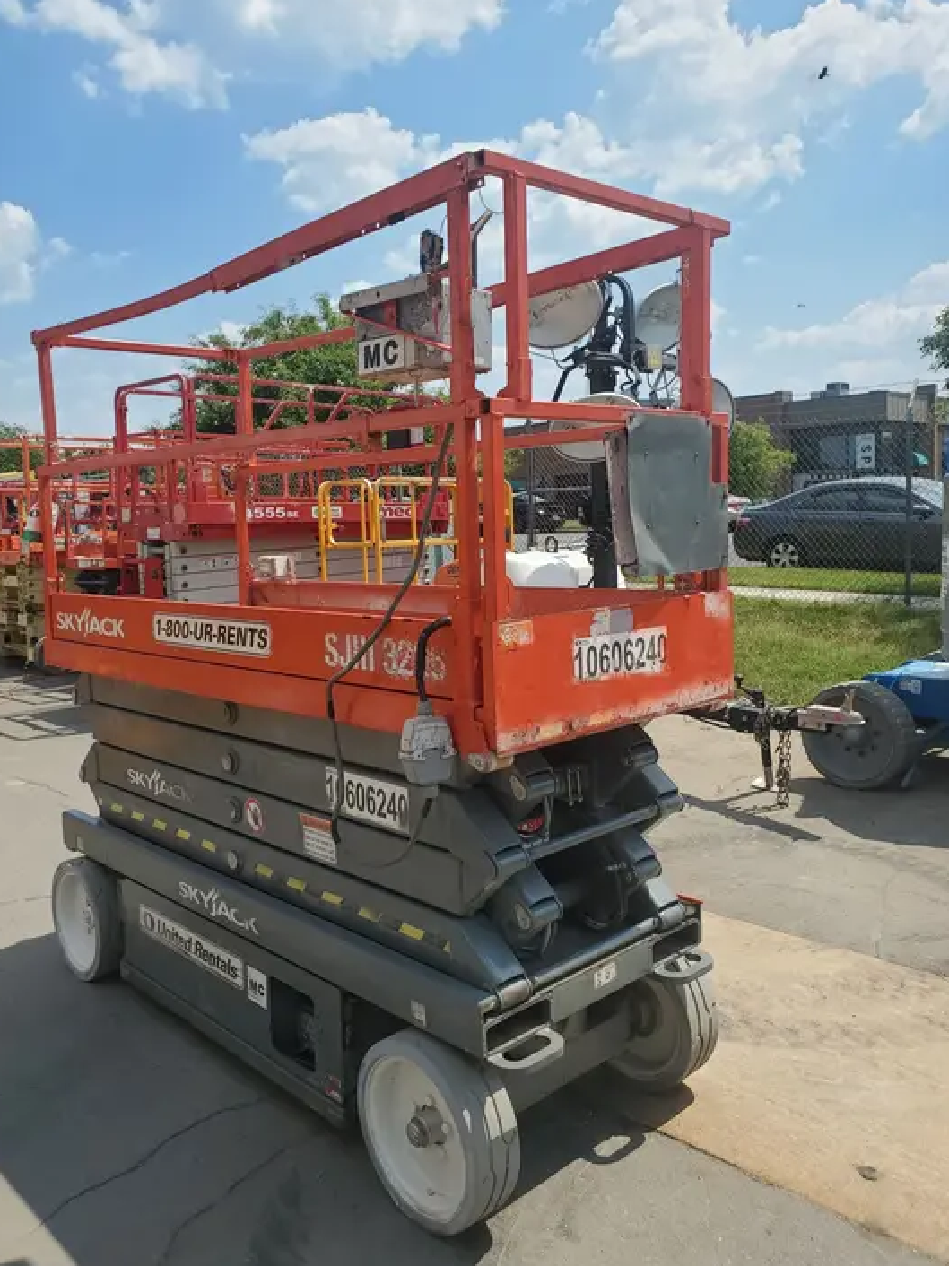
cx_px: 466
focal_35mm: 27
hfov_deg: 51.3
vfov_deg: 65.3
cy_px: 621
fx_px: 988
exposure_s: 1/1577
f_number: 2.4
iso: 50
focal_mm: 4.3
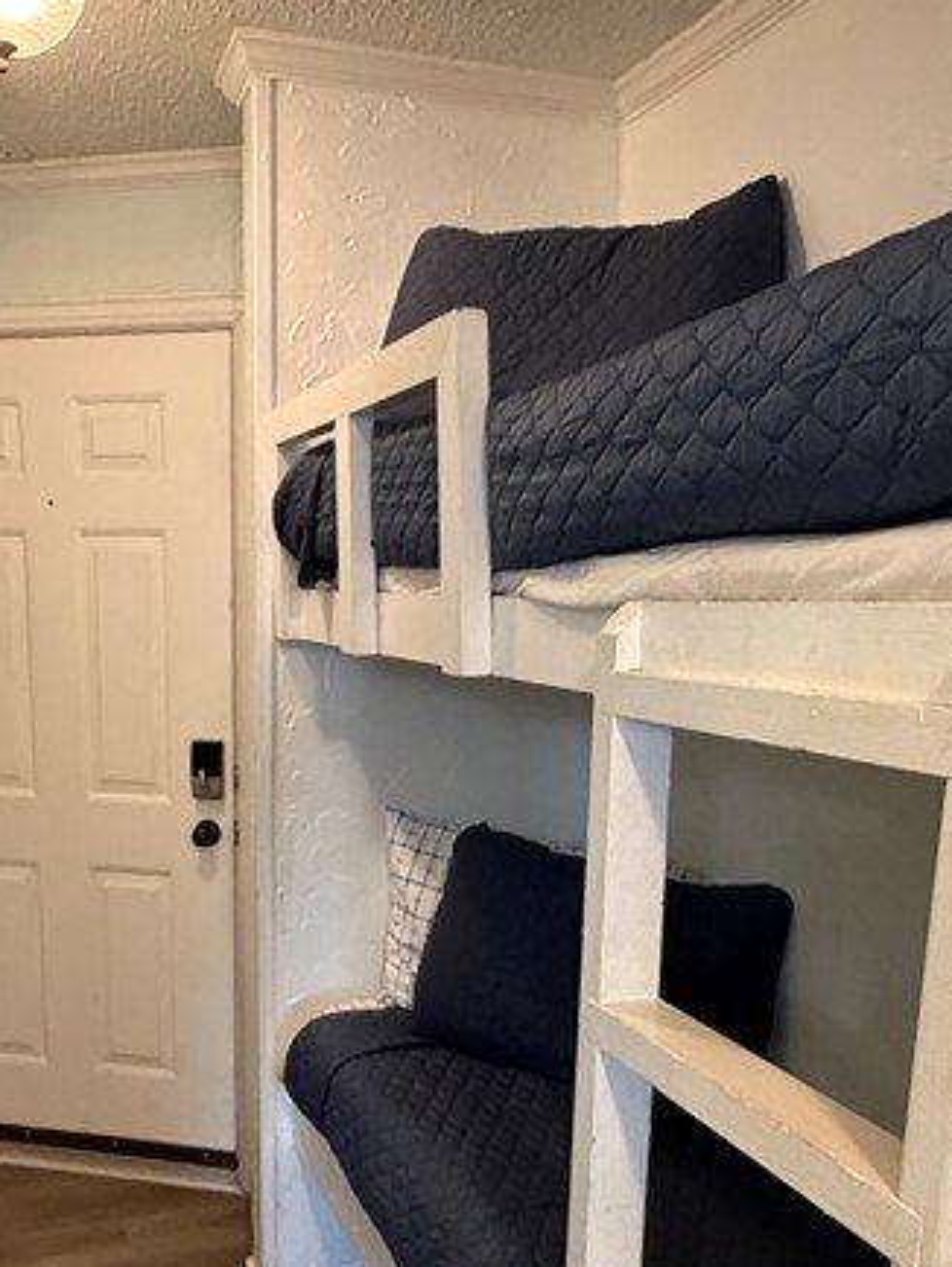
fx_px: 1209
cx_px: 365
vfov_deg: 54.3
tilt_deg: -8.3
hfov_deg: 42.7
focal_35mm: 33
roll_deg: +0.5
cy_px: 838
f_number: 2.2
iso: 400
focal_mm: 2.22
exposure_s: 1/60
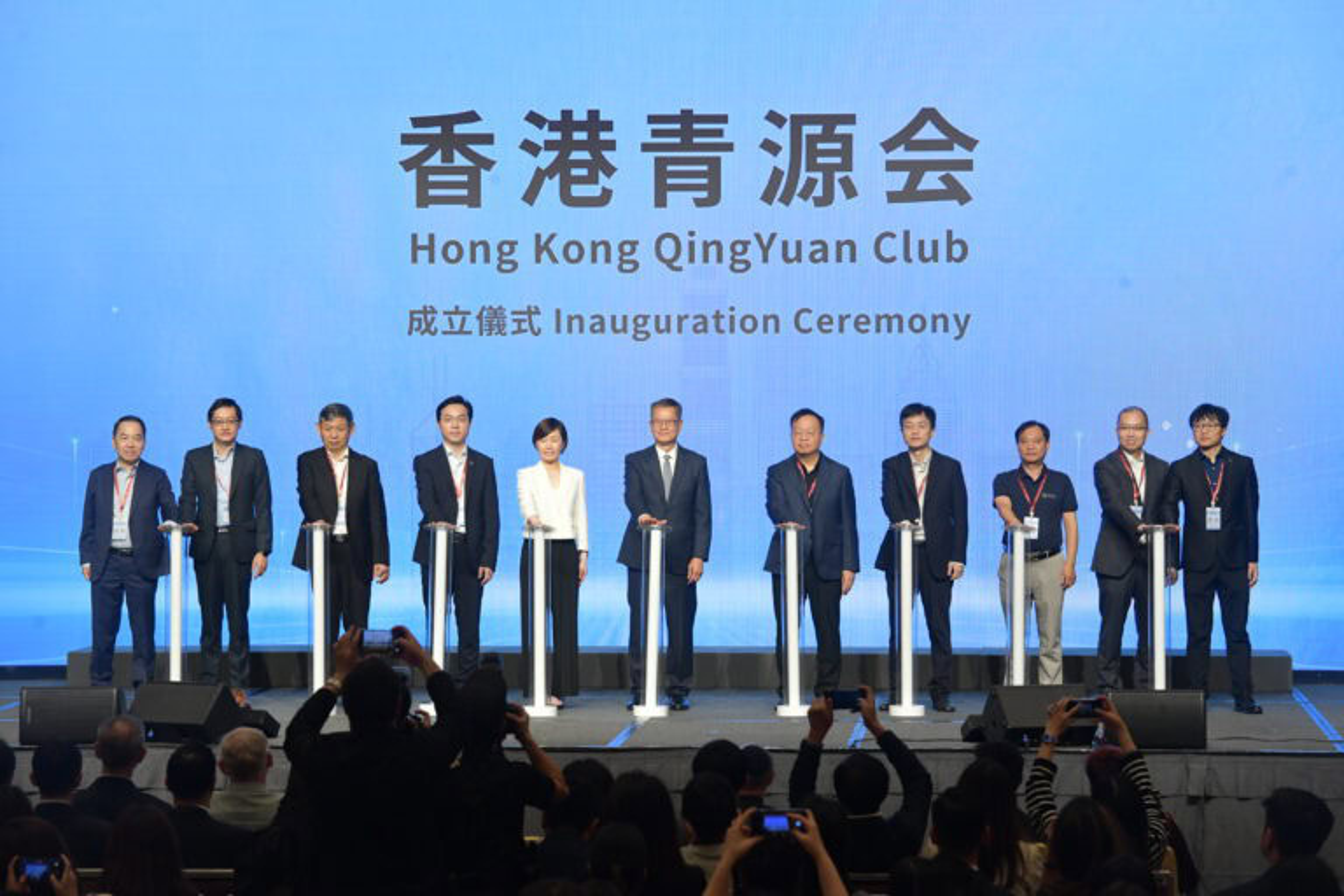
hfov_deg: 15.8
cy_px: 448
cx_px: 672
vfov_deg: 10.5
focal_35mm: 130
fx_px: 4853
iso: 3200
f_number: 8
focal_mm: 130
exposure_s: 1/320
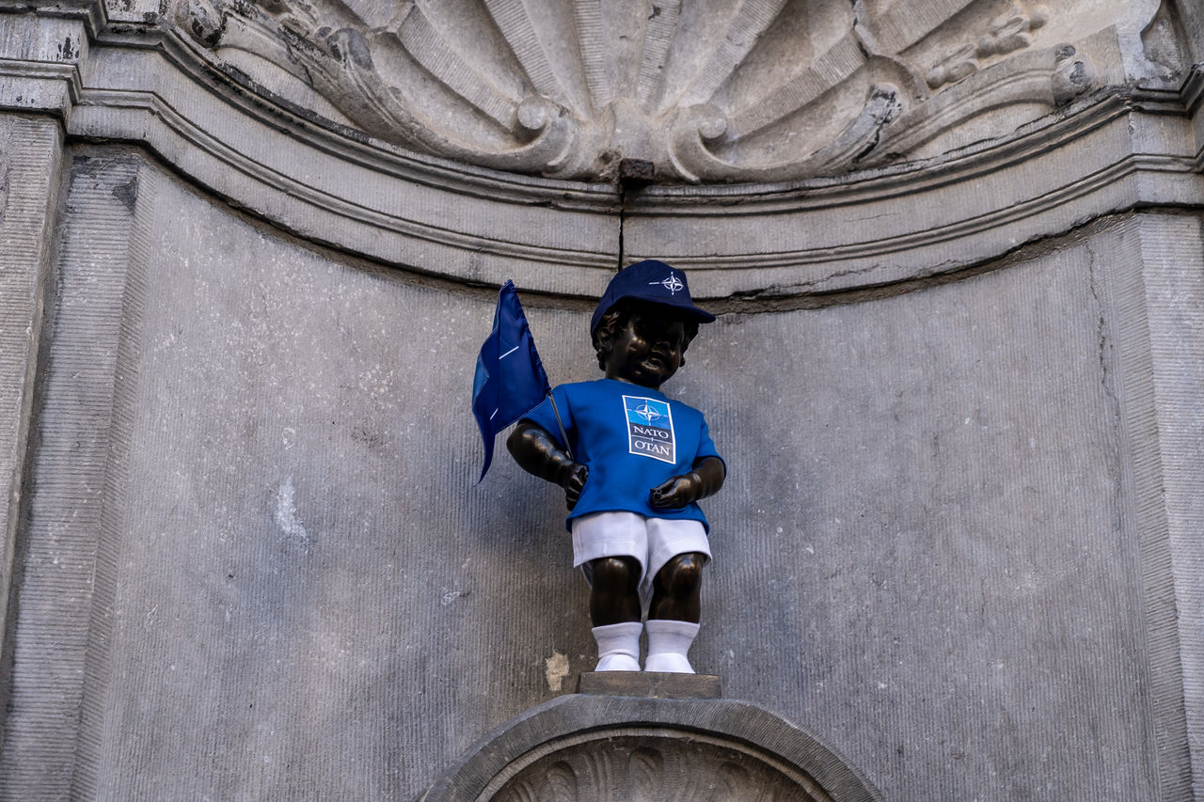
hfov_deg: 29.7
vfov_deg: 20.0
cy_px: 401
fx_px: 2274
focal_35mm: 68
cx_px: 602
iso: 100
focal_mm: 68
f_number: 4
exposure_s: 1/80
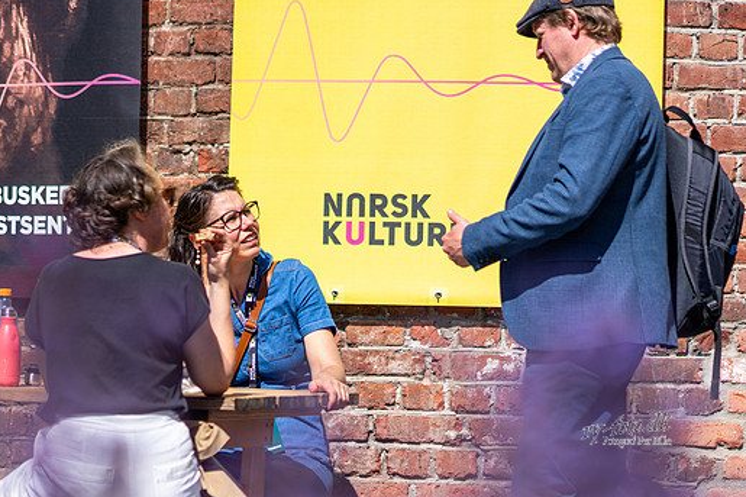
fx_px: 3211
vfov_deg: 8.8
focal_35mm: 155
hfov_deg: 13.2
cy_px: 316
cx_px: 296
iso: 50
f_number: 1.4
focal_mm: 85
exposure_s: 1/6400
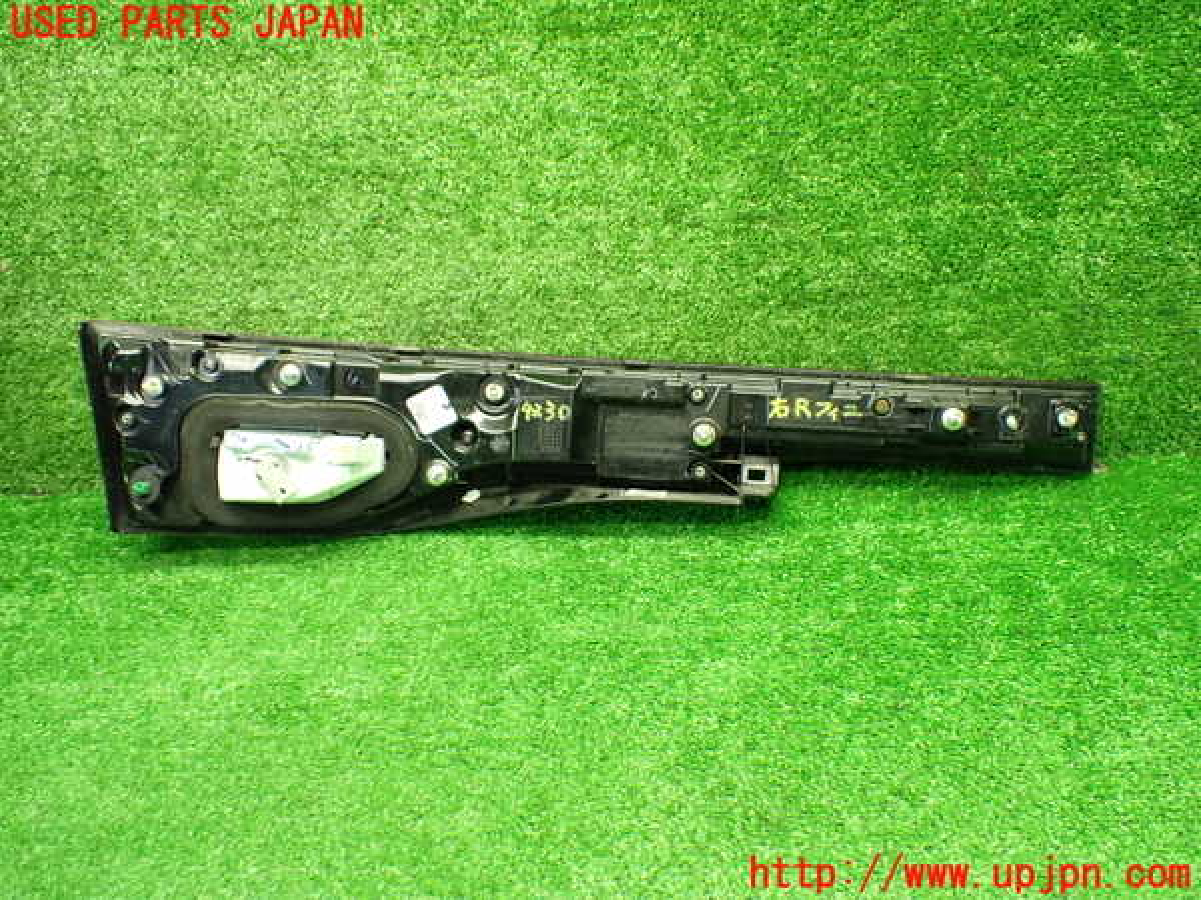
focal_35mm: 30
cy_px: 450
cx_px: 600
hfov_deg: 60.0
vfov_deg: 46.8
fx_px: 1041
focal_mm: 5.4
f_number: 2.3
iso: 800
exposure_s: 1/60
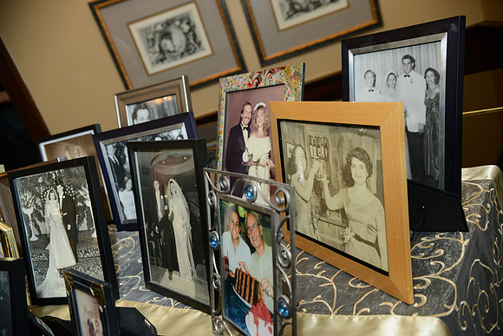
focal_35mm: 35
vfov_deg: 37.9
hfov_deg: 54.4
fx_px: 489
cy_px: 168
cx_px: 252
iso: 1250
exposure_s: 1/60
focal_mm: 35
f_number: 5
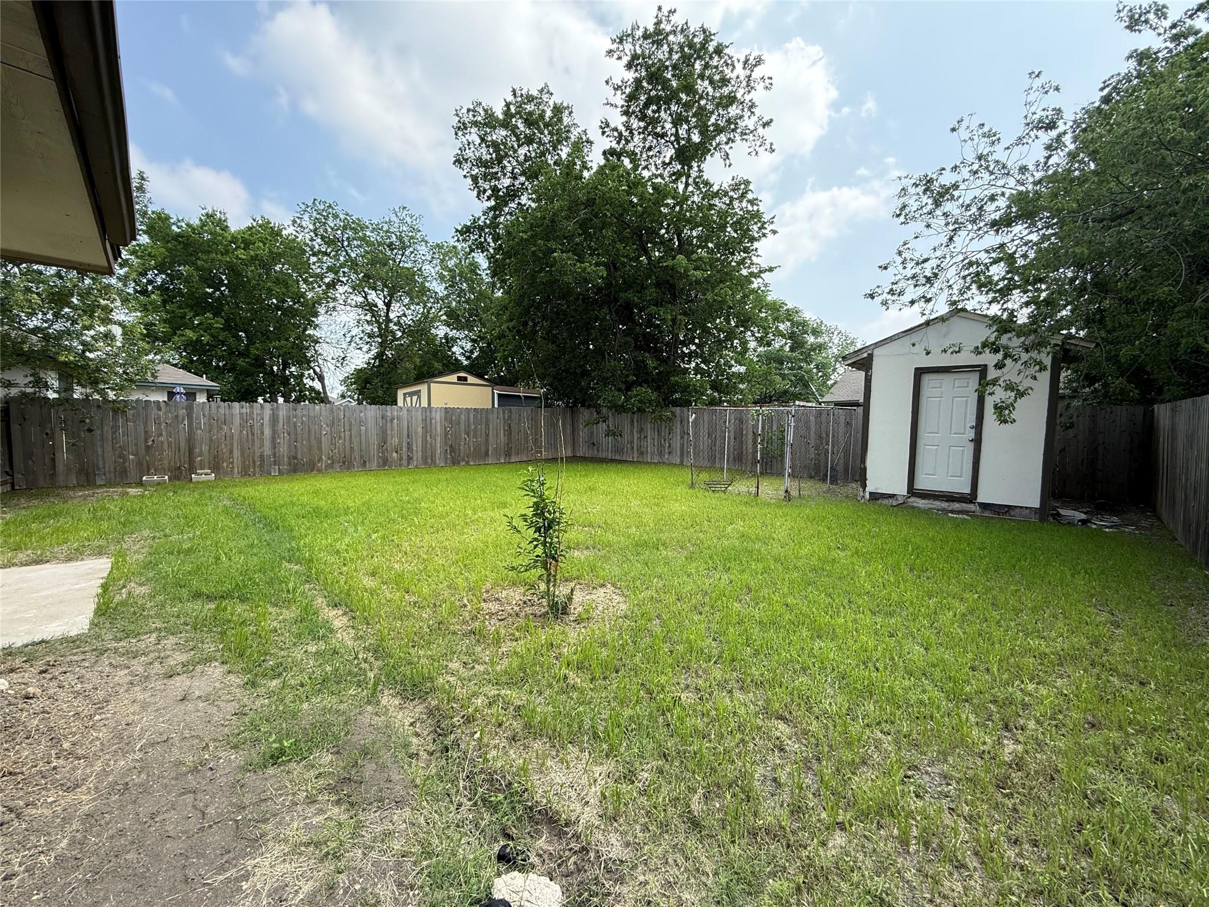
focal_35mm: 14
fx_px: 489
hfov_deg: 102.1
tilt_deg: -1.8
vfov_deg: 85.7
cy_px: 454
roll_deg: -1.0
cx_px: 604
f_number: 2.2
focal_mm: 2.22
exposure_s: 1/638
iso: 64
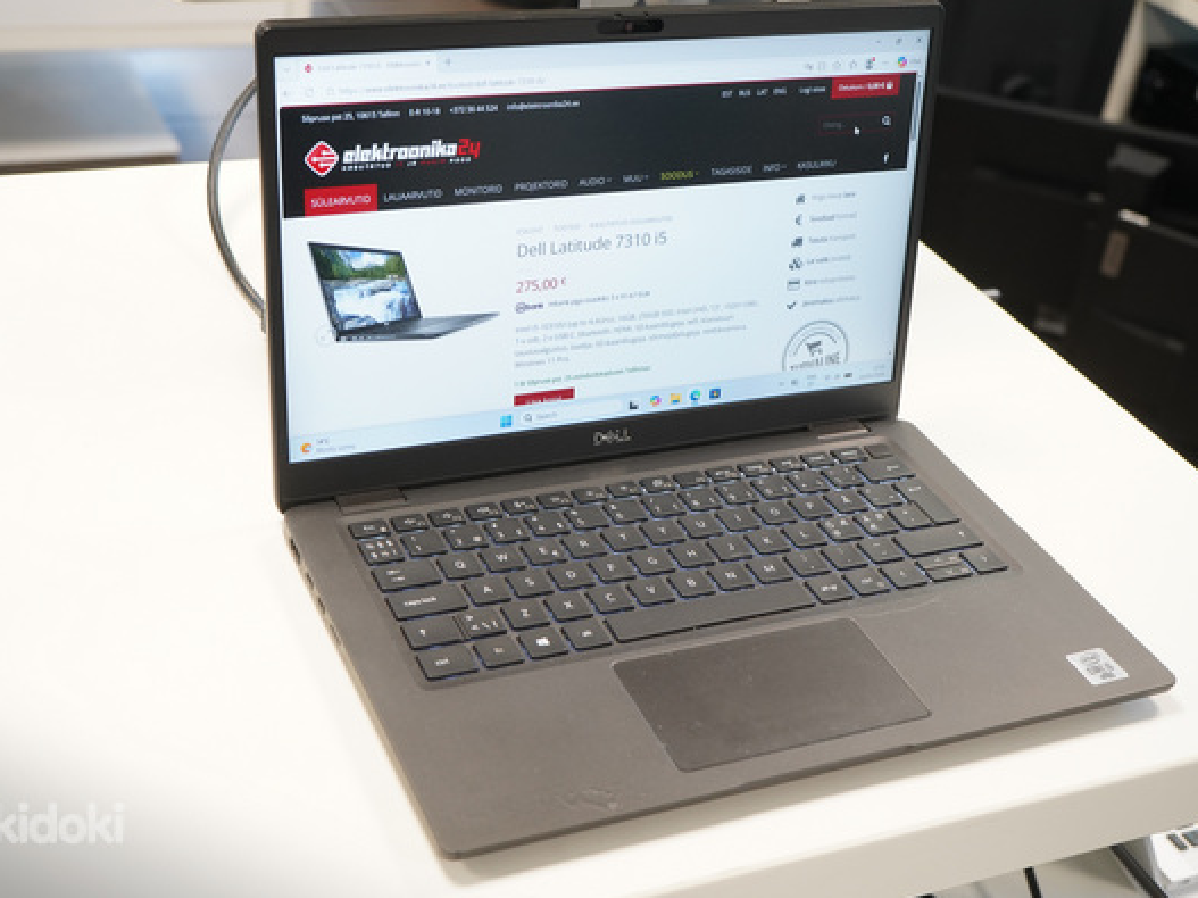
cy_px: 448
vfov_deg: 31.5
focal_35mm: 46
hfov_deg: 41.2
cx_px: 580
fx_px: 1592
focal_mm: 42
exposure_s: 1/50
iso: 2000
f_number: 7.1
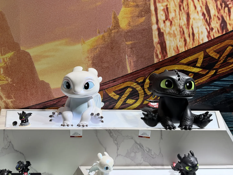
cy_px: 88
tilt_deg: -6.6
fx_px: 162
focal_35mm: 24
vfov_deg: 56.8
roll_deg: -0.8
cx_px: 116
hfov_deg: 71.6
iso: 80
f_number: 1.78
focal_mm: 6.76
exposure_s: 1/448
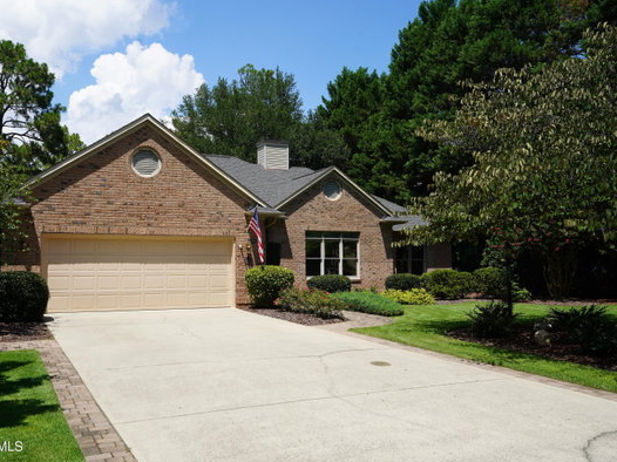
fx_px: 606
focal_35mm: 34
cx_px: 274
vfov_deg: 41.8
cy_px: 233
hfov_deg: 53.9
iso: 100
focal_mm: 31
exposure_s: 1/160
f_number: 10
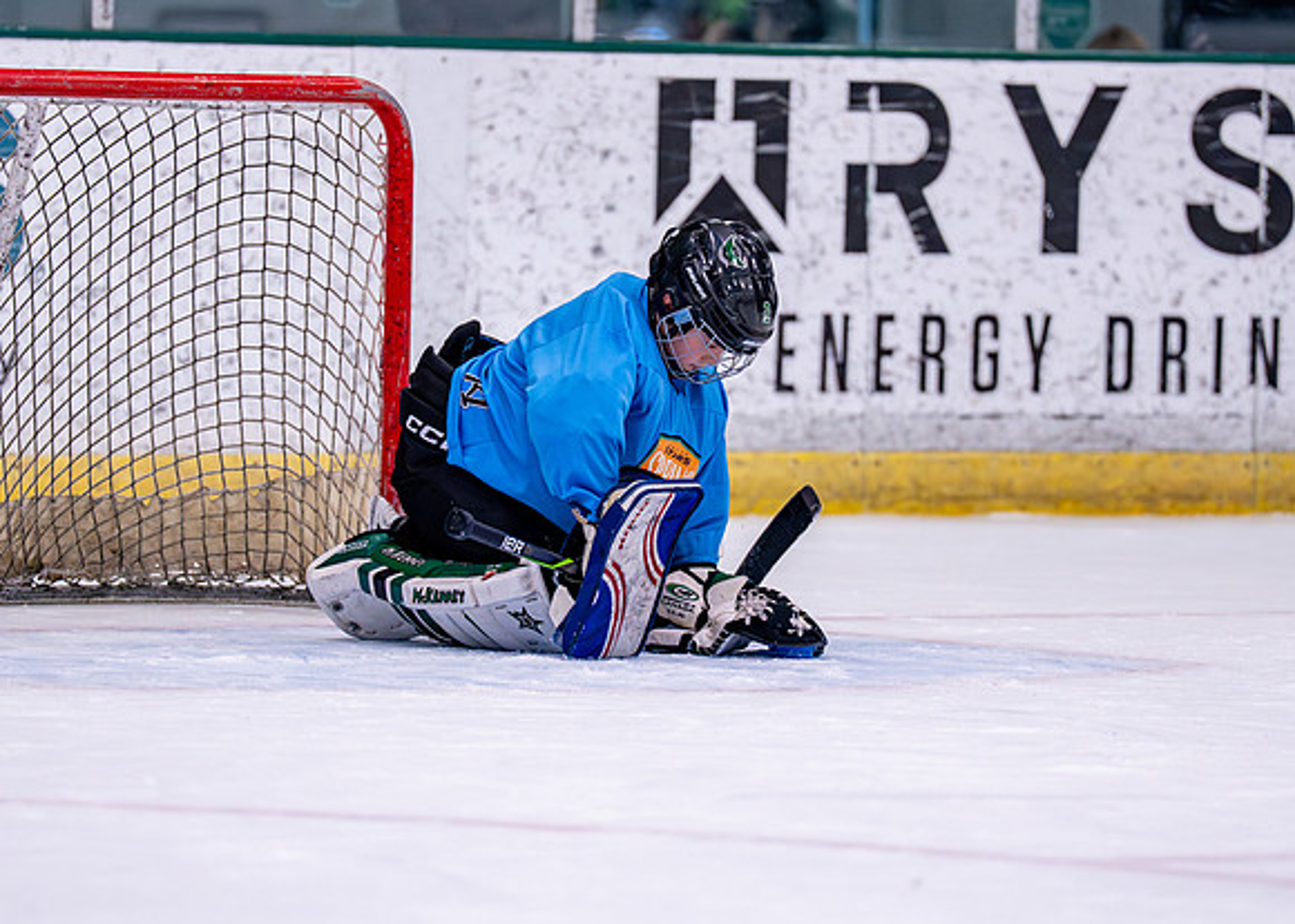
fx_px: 13175
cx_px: 680
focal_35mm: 358
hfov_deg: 5.6
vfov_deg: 4.0
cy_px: 409
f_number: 2.8
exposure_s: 1/1250
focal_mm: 200
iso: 2500
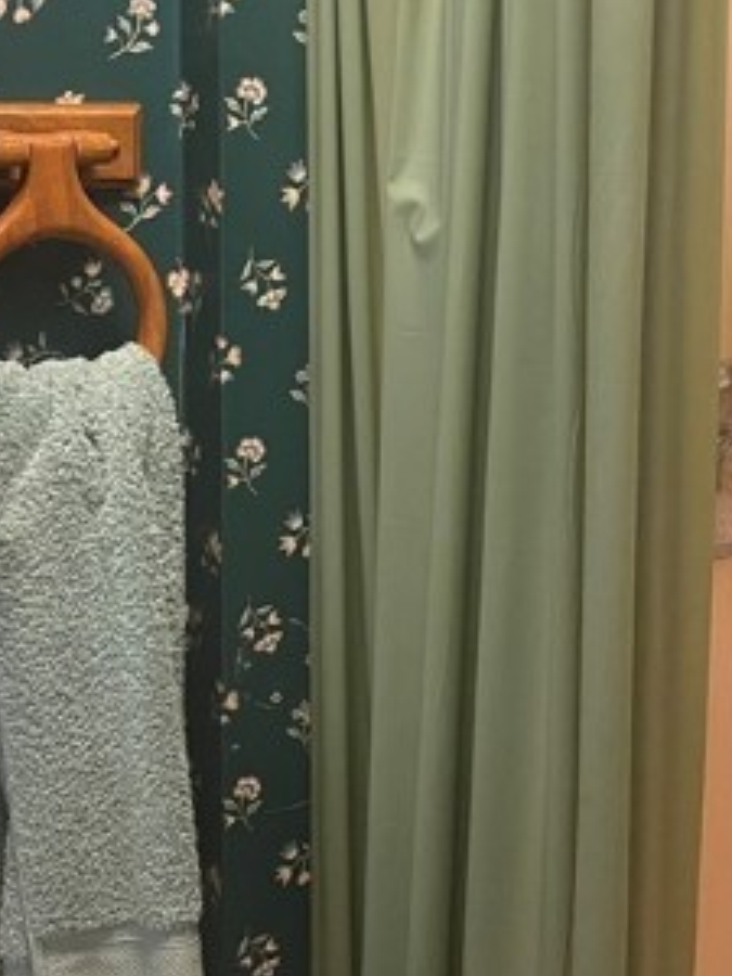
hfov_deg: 22.9
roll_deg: -1.4
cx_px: 371
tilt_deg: -9.7
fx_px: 1804
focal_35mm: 64
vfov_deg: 30.2
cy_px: 384
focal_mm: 5.1
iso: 320
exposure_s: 1/60
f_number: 1.6
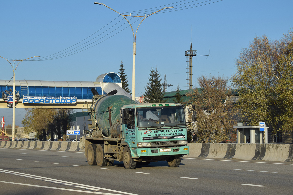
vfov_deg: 16.6
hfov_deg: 24.6
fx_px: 671
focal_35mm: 82
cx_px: 146
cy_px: 98
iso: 200
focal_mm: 55
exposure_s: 1/1000
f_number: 7.1
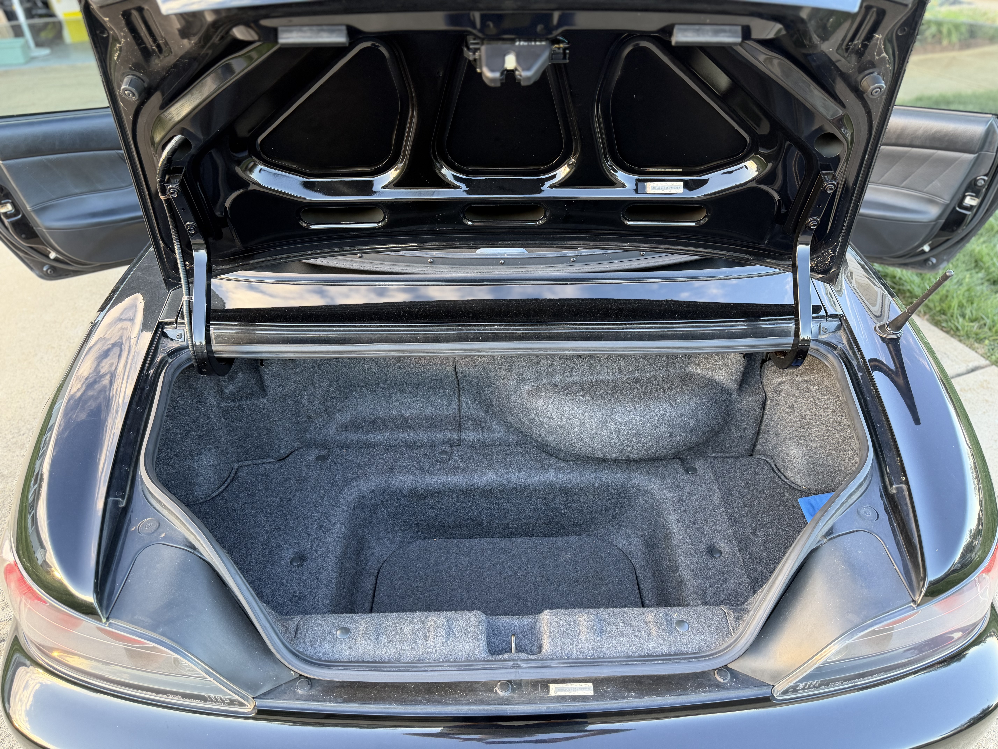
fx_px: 692
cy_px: 374
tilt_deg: -35.3
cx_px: 499
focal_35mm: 24
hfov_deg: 71.6
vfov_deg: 56.8
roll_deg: +1.7
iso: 200
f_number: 1.78
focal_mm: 6.76
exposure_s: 1/96
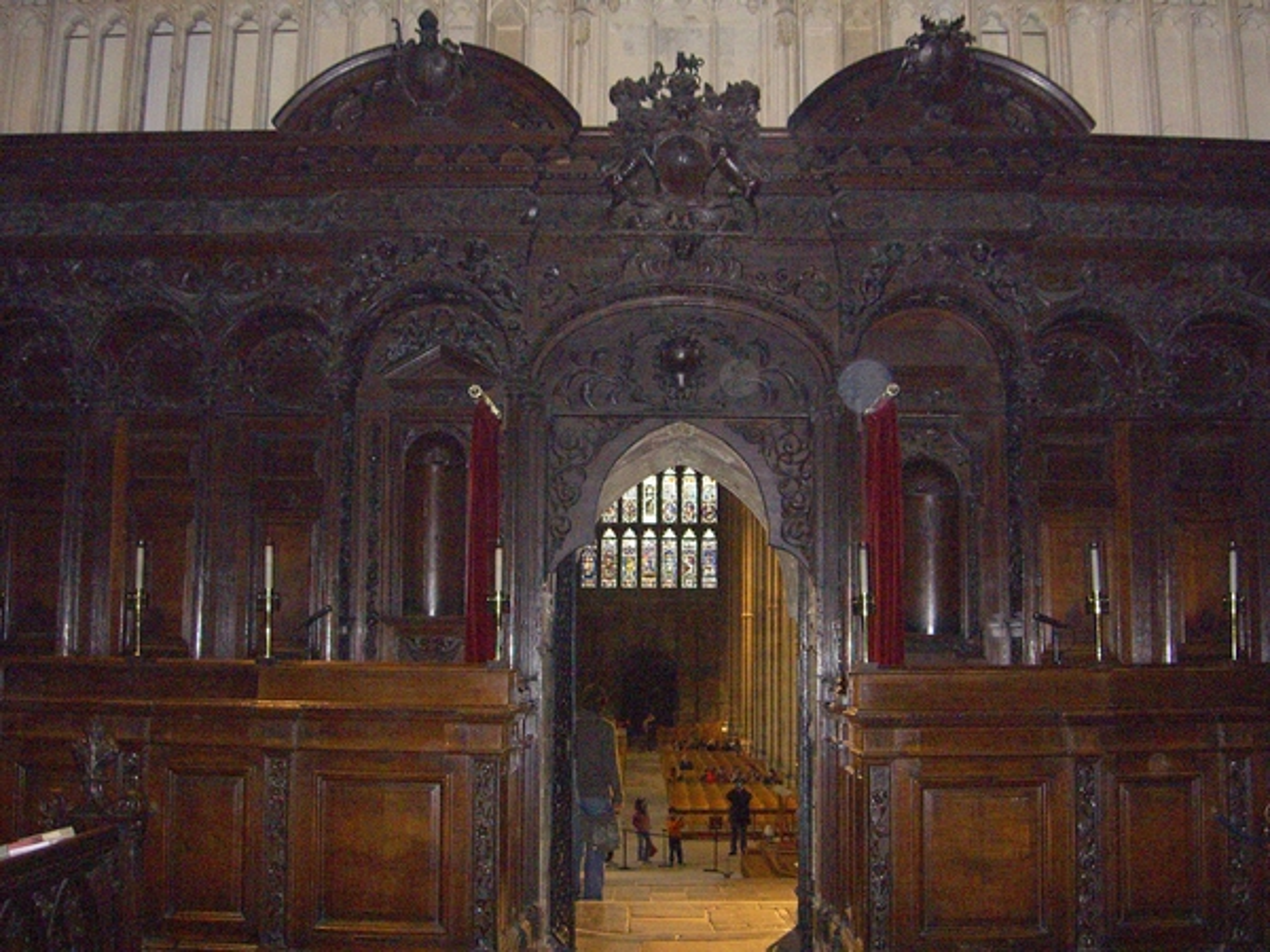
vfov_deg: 36.8
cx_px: 635
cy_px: 476
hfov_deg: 47.9
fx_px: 1431
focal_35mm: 39
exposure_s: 1/60
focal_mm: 8
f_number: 2.8
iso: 400
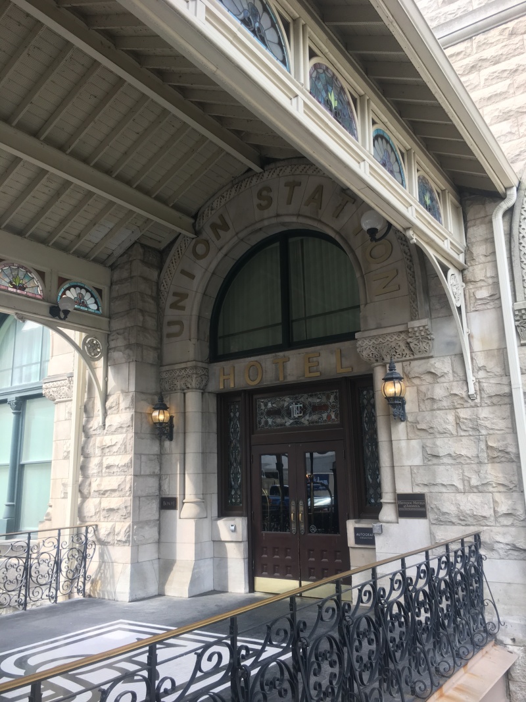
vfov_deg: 61.6
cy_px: 351
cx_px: 263
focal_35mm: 29
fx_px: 587
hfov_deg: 48.2
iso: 32
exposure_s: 1/120
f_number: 2.2
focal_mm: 4.15
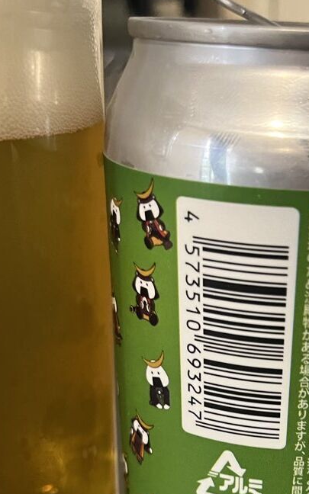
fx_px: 687
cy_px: 438
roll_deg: -2.5
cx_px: 248
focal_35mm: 51
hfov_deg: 24.9
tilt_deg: -31.1
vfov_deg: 37.2
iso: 500
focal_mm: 5.1
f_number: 1.6
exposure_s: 1/40
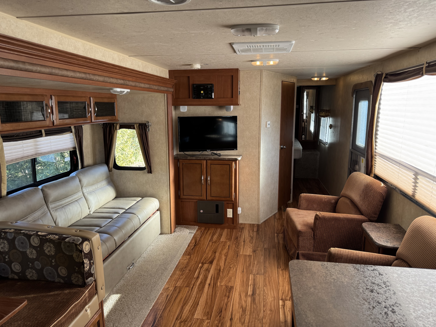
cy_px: 164
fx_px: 302
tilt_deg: -9.9
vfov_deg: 56.8
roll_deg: -1.5
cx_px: 218
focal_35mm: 24
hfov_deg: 71.6
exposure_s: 1/121
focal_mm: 6.76
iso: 100
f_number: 1.78
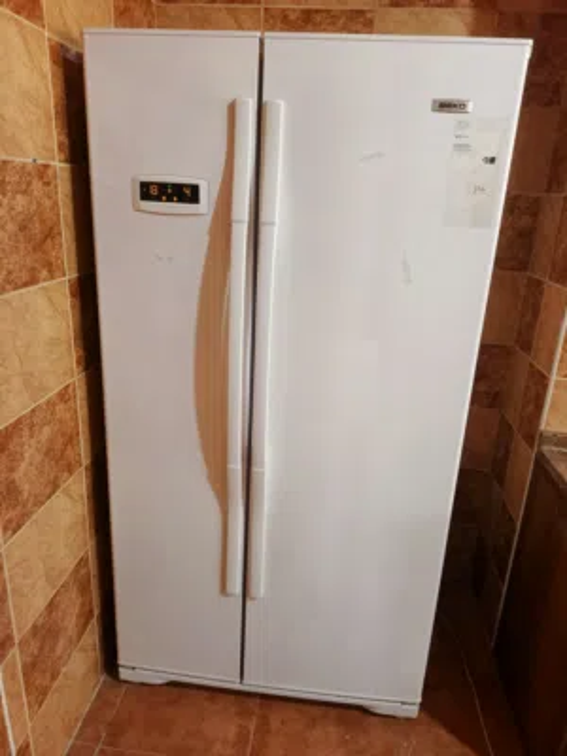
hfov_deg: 58.9
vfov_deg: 73.9
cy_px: 378
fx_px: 502
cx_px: 284
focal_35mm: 23
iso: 2746
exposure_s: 1/50
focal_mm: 5.25
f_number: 1.7
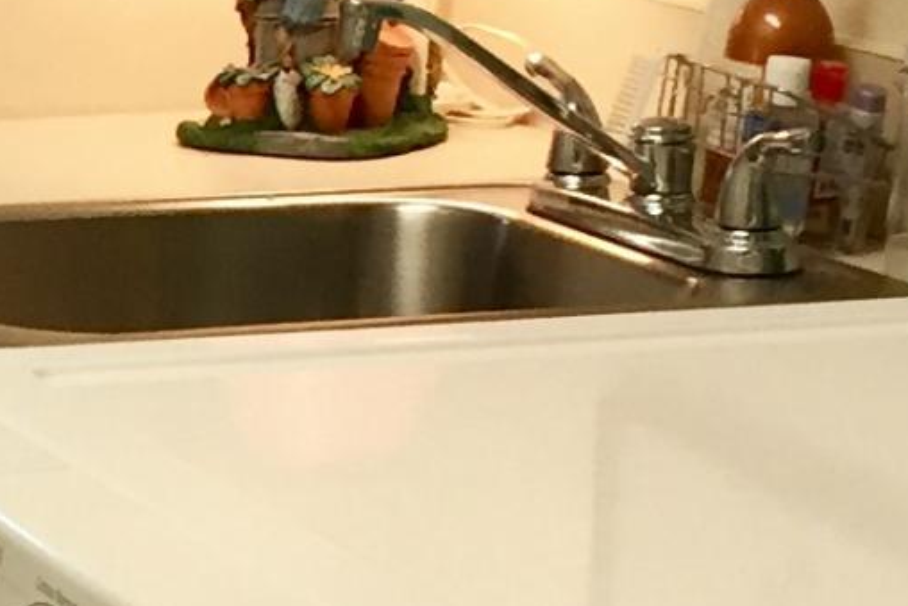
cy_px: 297
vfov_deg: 7.7
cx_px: -502
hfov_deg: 11.1
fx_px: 4491
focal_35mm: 178
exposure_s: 1/30
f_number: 2.2
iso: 100
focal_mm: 4.15
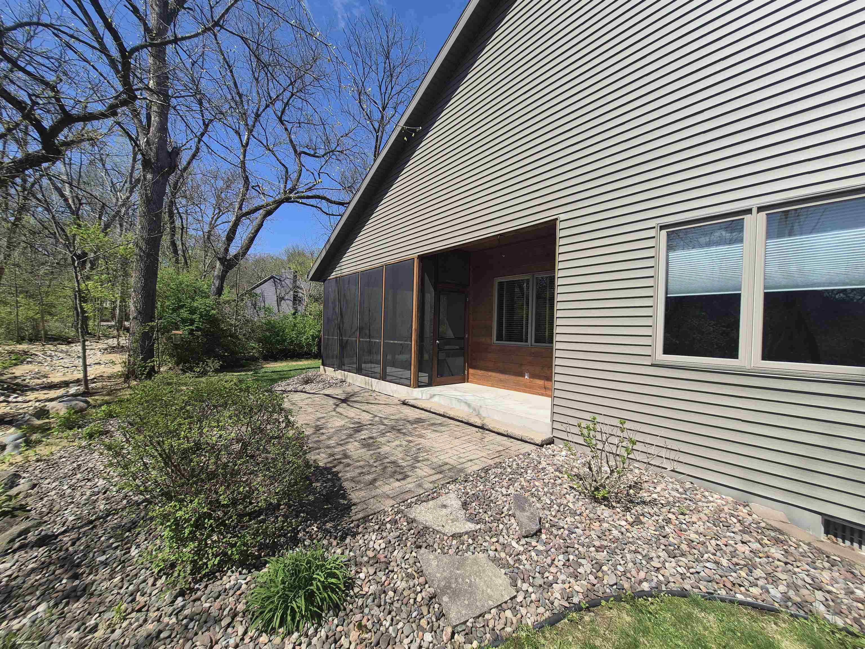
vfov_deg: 89.9
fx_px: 325
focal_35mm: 13
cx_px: 432
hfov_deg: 106.2
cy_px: 324
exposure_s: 1/1432
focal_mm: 1.74
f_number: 2.2
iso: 40
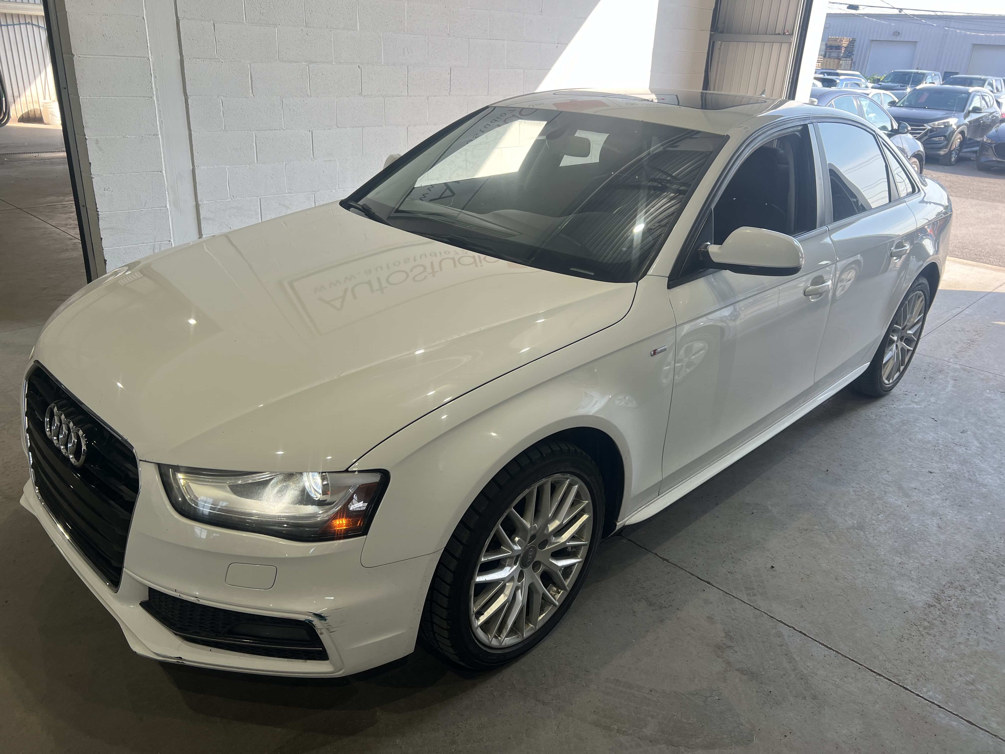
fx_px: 755
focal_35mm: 26
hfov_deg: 67.3
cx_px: 502
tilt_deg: -23.2
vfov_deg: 53.1
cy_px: 377
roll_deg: -3.3
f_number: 1.5
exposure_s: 1/427
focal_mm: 5.7
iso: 50
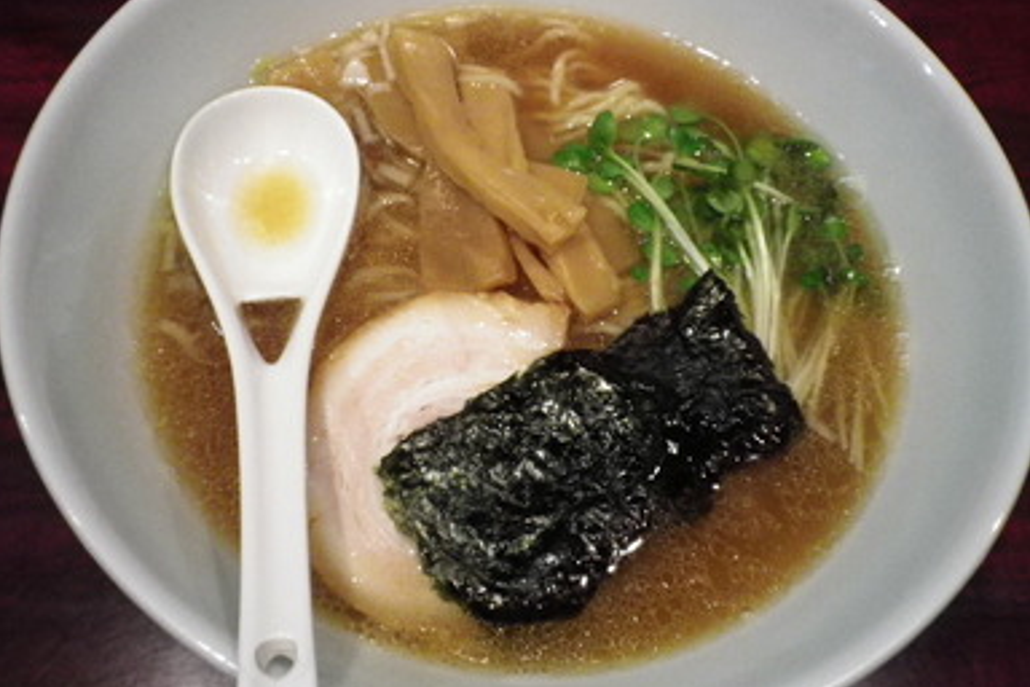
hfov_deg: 51.9
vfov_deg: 35.9
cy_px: 302
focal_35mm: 37
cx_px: 510
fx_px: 1059
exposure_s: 1/40
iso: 800
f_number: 3.9
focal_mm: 6.36
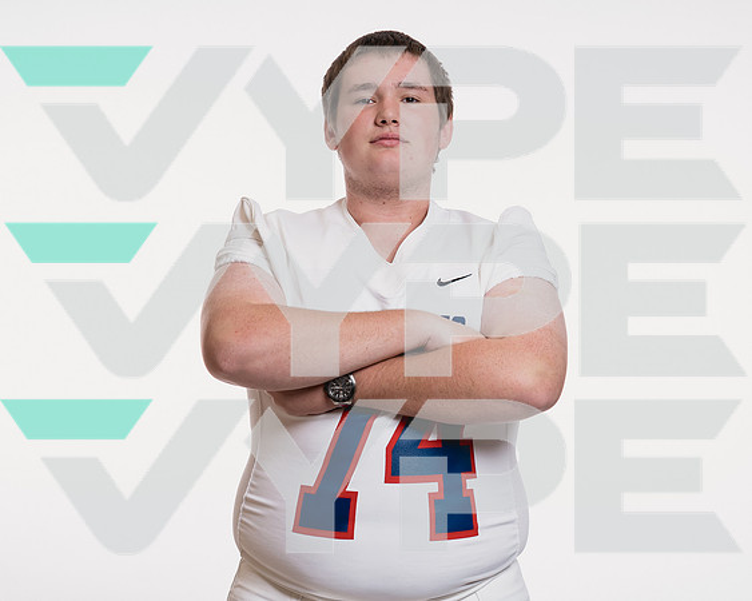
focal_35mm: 84
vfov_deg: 18.4
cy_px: 297
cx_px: 369
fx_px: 1858
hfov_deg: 22.9
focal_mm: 70
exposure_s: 1/250
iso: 400
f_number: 5.6
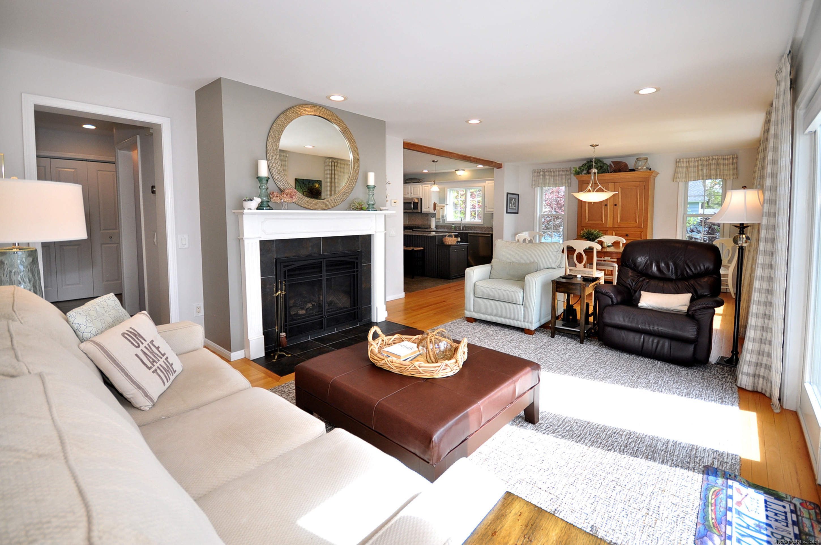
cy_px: 272
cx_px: 410
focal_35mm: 15
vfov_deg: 77.2
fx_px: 342
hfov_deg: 100.5
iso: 200
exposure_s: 1/125
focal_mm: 10
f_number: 4
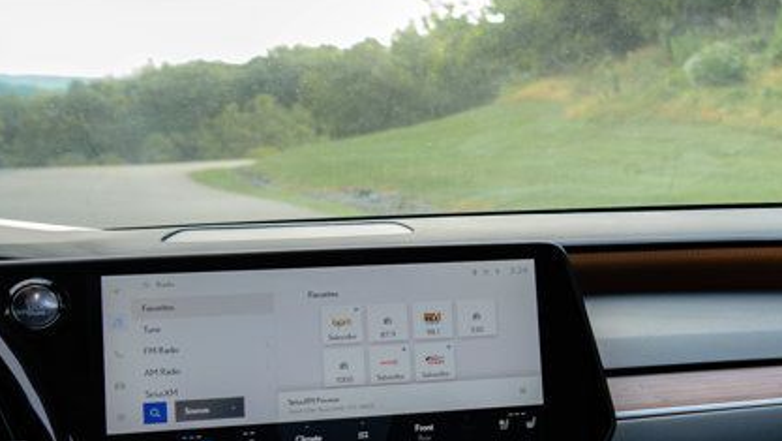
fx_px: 1369
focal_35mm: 66
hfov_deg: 28.6
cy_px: 316
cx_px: 881
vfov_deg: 18.2
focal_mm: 24
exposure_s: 1/200
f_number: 5
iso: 500
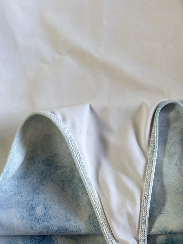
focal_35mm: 53
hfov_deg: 27.3
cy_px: 214
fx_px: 374
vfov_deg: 34.4
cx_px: 131
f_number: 1.6
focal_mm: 4.2
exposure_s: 1/120
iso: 50
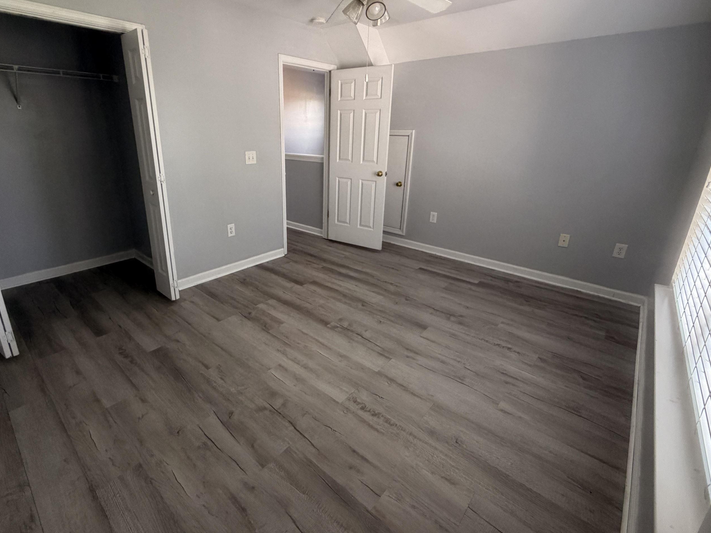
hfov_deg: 90.8
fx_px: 349
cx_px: 321
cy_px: 242
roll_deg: -0.7
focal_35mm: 17
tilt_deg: -18.7
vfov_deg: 74.5
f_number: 2.2
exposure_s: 1/113
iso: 320
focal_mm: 2.22
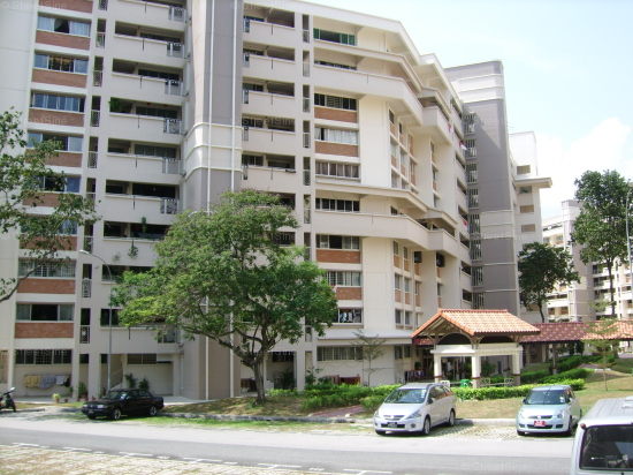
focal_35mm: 35
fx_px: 640
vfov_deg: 40.7
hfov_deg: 52.6
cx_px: 316
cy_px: 238
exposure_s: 1/210
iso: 50
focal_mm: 5.95
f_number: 5.8
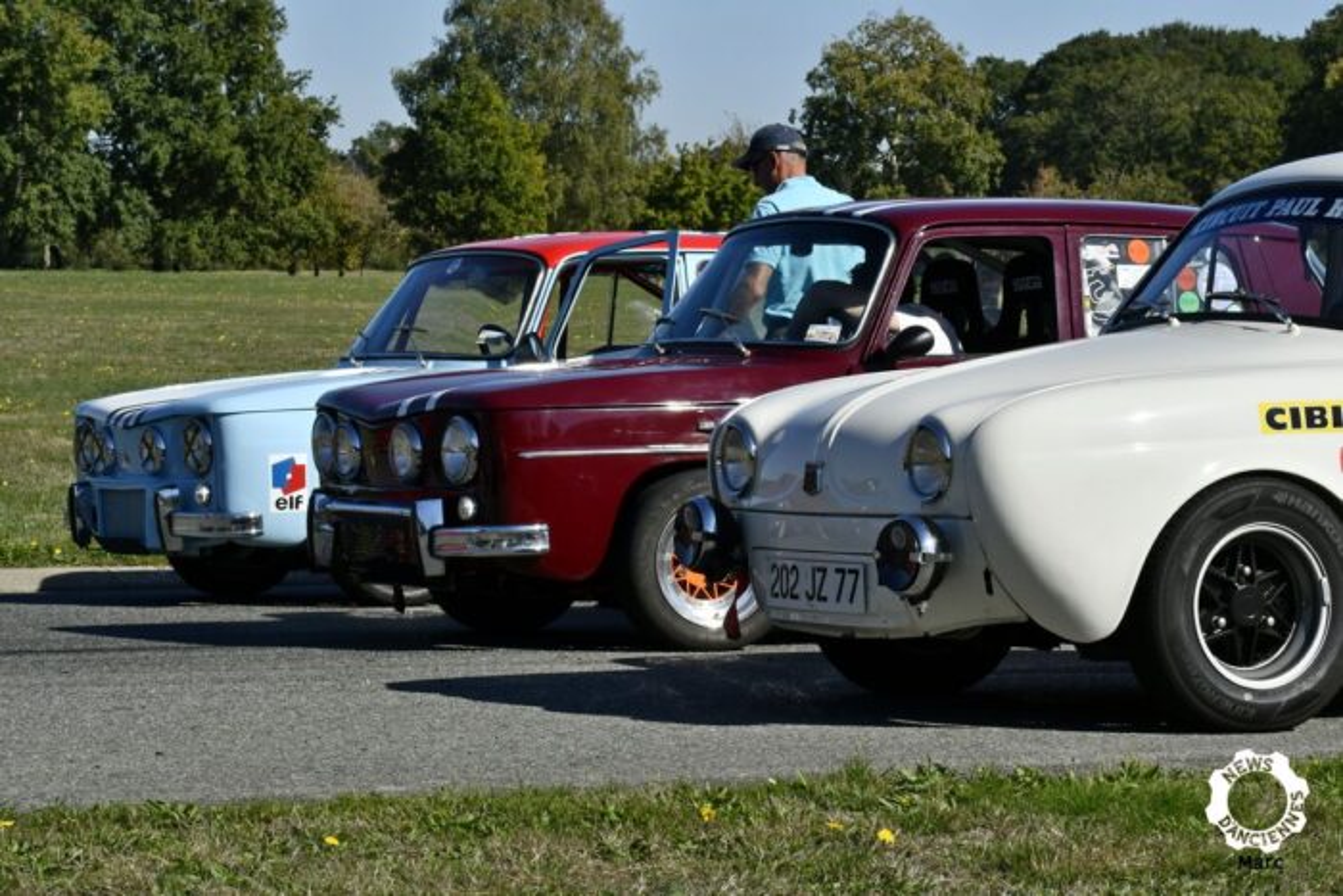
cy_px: 448
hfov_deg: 16.6
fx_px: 4589
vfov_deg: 11.2
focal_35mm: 123
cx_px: 672
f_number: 16
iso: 200
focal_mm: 82
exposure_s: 1/320
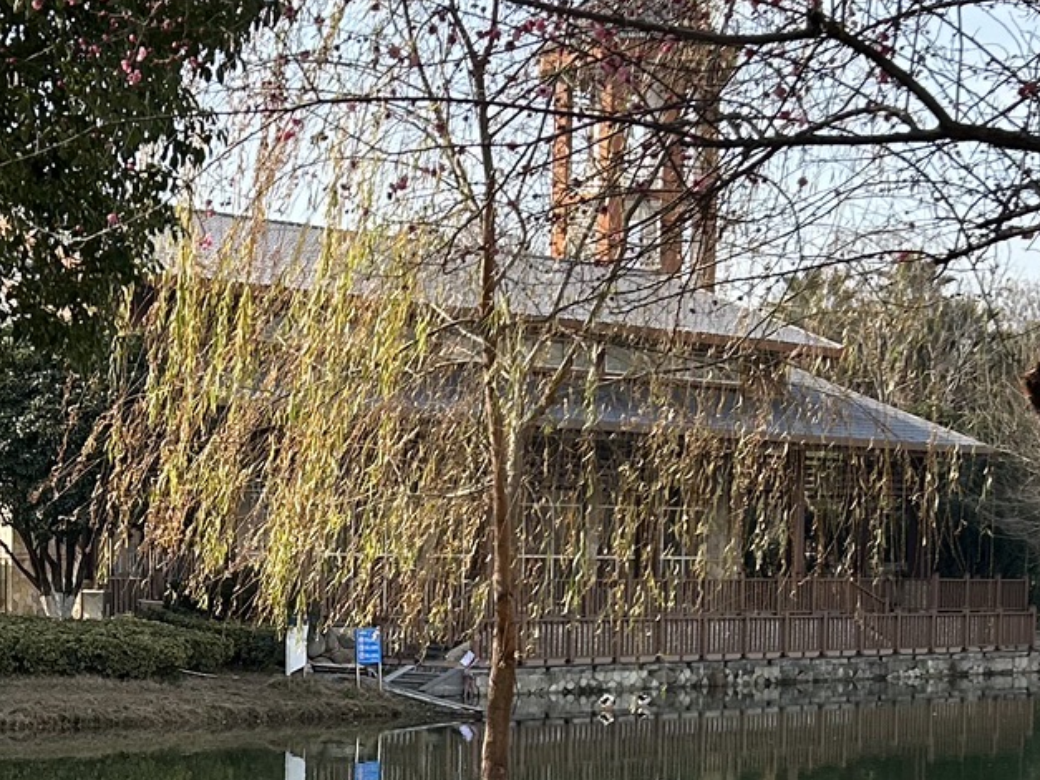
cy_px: 729
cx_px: 242
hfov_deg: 23.3
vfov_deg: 17.5
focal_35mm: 83
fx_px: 2493
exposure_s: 1/1972
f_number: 1.5
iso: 50
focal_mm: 5.7
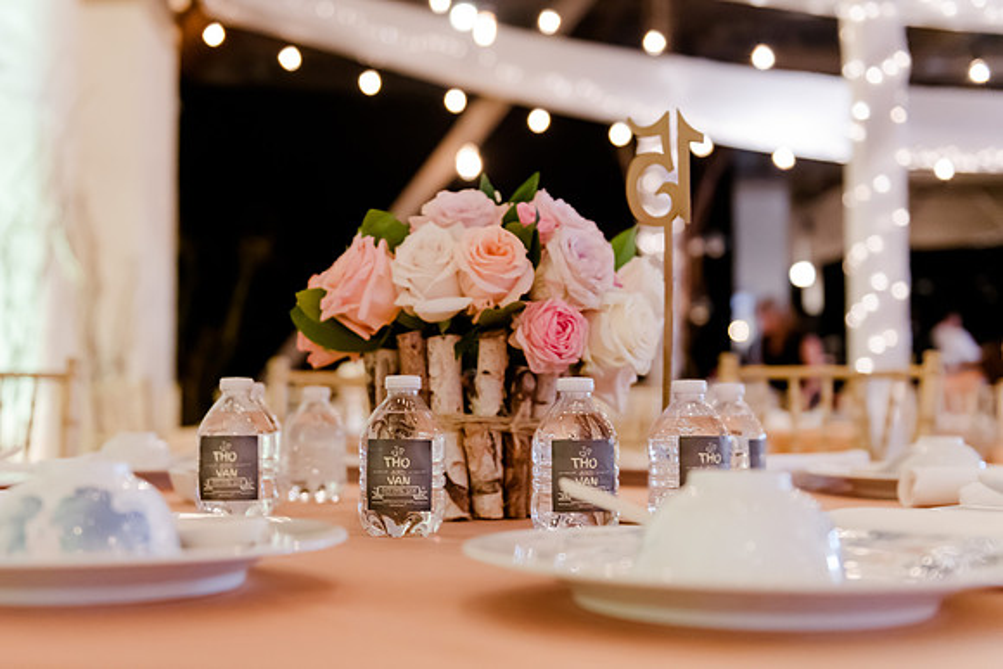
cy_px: 362
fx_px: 1271
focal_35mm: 46
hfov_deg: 43.0
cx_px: 444
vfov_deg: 29.5
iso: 4000
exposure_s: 1/125
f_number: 2.8
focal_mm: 40
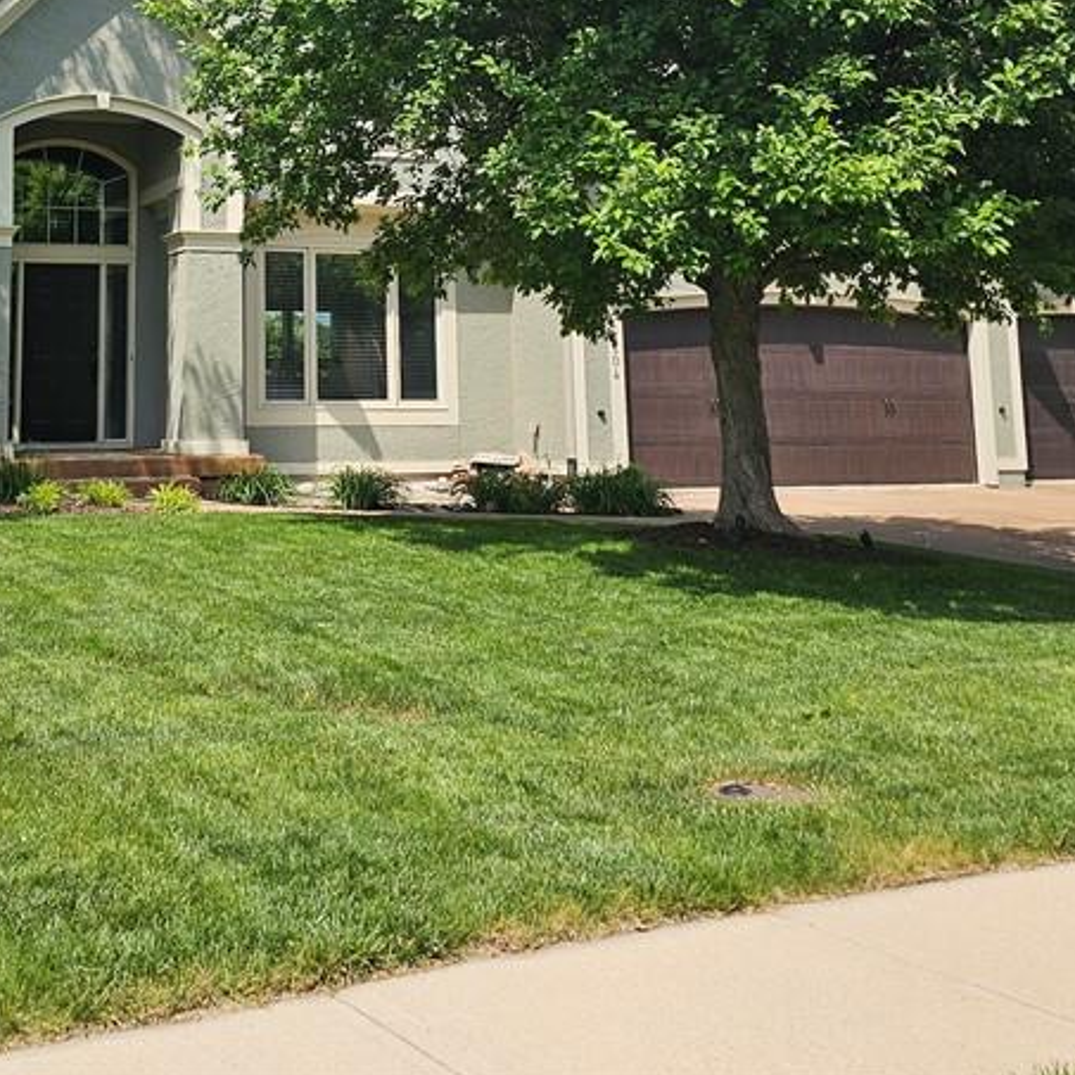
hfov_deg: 35.8
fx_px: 1616
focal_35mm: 46
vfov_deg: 35.3
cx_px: 240
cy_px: 171
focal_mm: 6.3
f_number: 1.7
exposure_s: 1/579
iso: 10
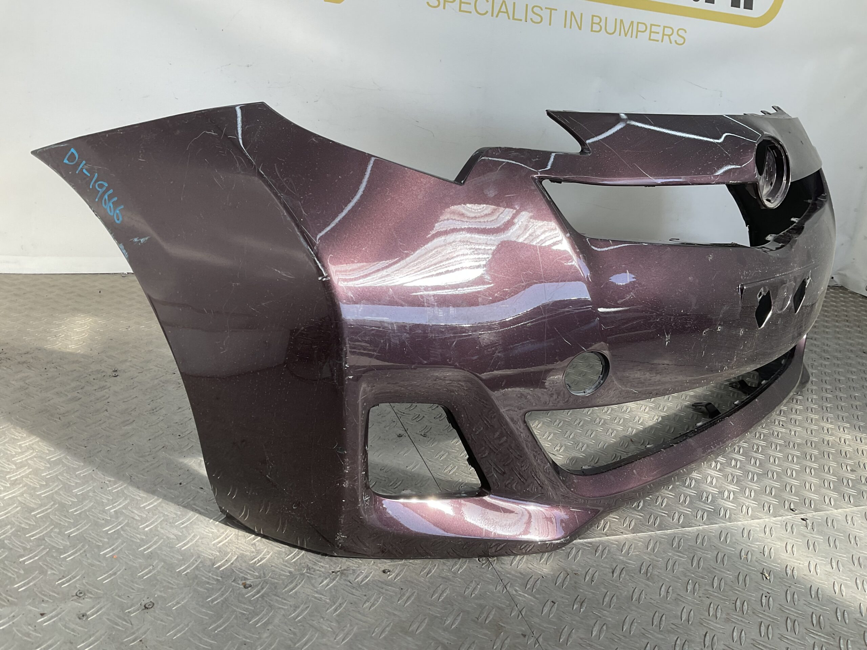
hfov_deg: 61.7
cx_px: 434
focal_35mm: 29
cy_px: 325
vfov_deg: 48.2
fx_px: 726
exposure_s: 1/307
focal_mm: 3
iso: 16
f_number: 1.8
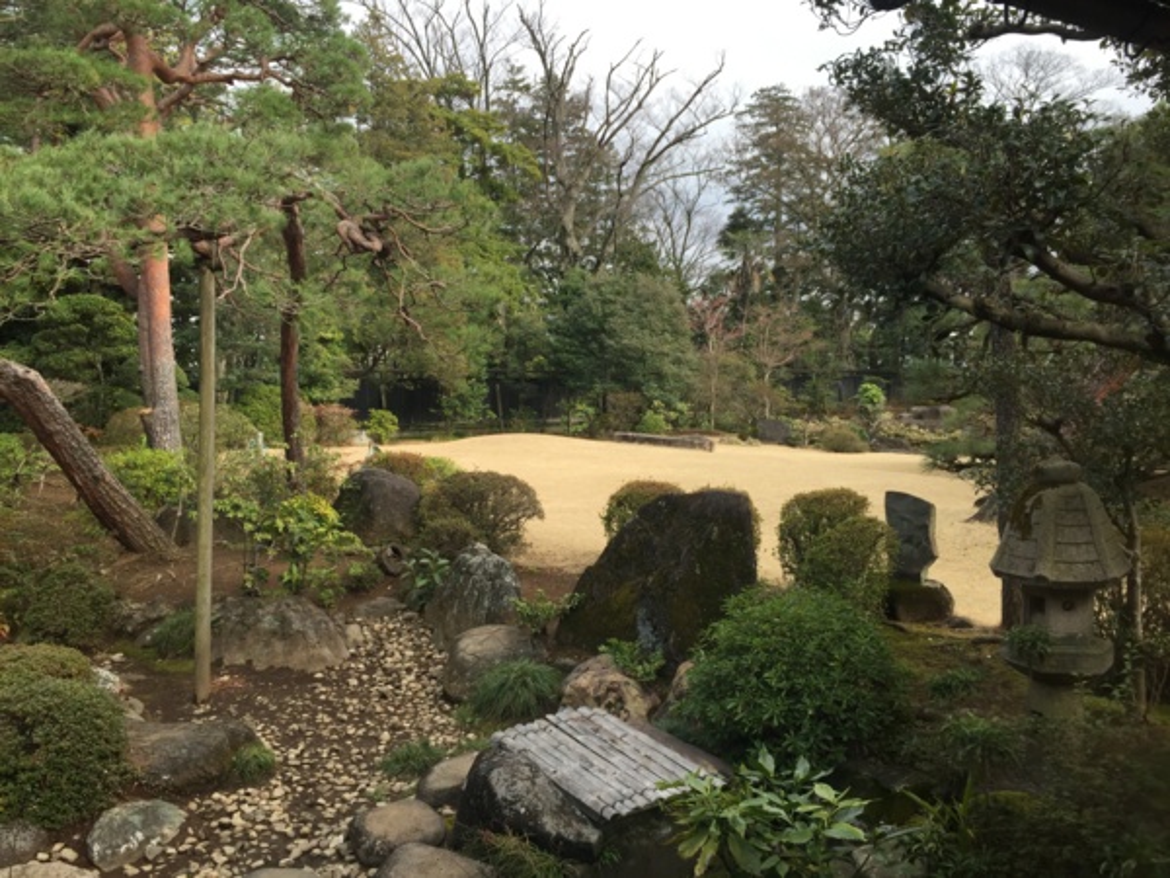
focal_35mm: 29
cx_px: 585
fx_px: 980
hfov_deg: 61.7
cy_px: 439
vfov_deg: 48.2
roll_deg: +0.6
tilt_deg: -5.2
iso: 32
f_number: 2.2
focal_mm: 4.15
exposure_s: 1/520
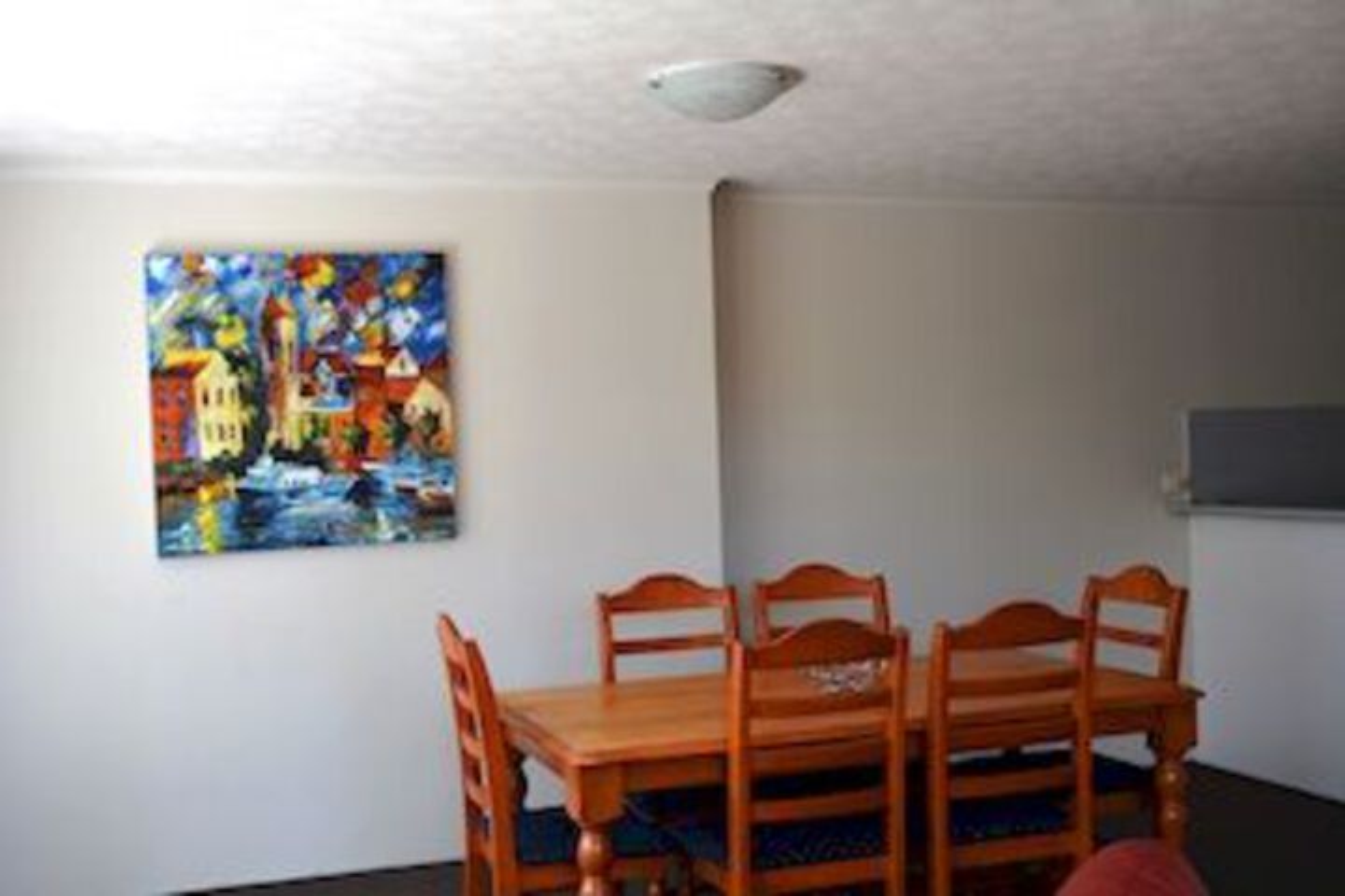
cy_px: 448
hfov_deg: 45.0
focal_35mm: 44
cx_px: 672
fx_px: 1625
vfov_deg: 30.8
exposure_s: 1/125
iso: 250
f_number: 5.6
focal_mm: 29
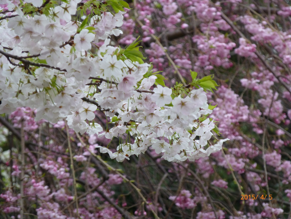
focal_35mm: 409
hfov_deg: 4.8
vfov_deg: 3.6
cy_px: 110
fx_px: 3438
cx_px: 146
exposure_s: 1/125
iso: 250
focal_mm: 73.1
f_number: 6
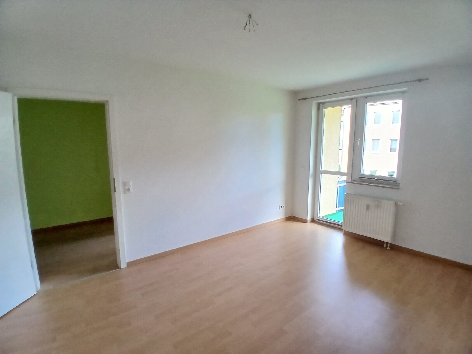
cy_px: 177
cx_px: 236
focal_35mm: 17
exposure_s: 1/33.3
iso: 160
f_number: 2.2
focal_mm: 1.4
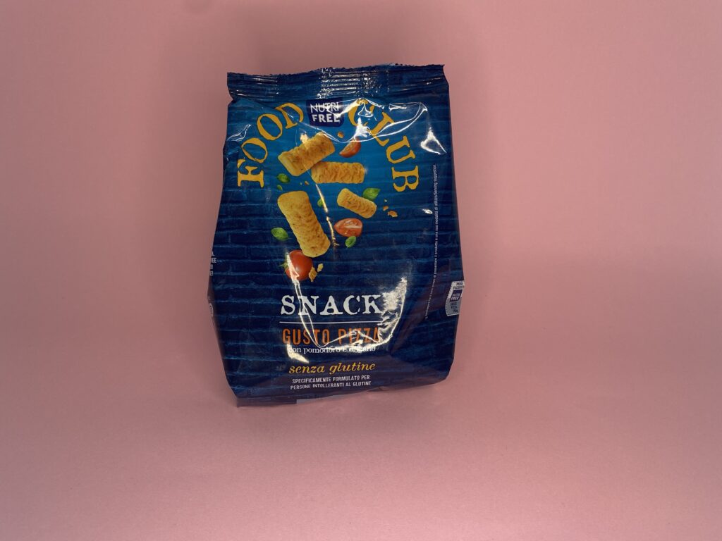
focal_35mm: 26
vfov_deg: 53.1
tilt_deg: -28.2
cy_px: 270
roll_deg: -0.5
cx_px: 361
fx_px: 542
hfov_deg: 67.3
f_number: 1.8
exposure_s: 1/121
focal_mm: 4.25
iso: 80
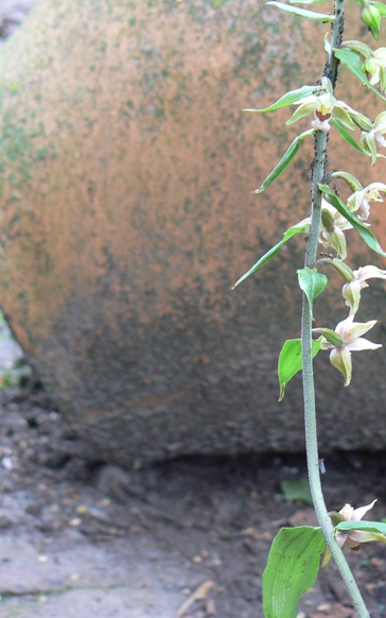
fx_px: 1716
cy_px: 200
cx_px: 313
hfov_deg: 12.8
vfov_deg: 20.3
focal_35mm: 102
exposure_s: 1/30
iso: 100
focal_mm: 11.6
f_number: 3.2
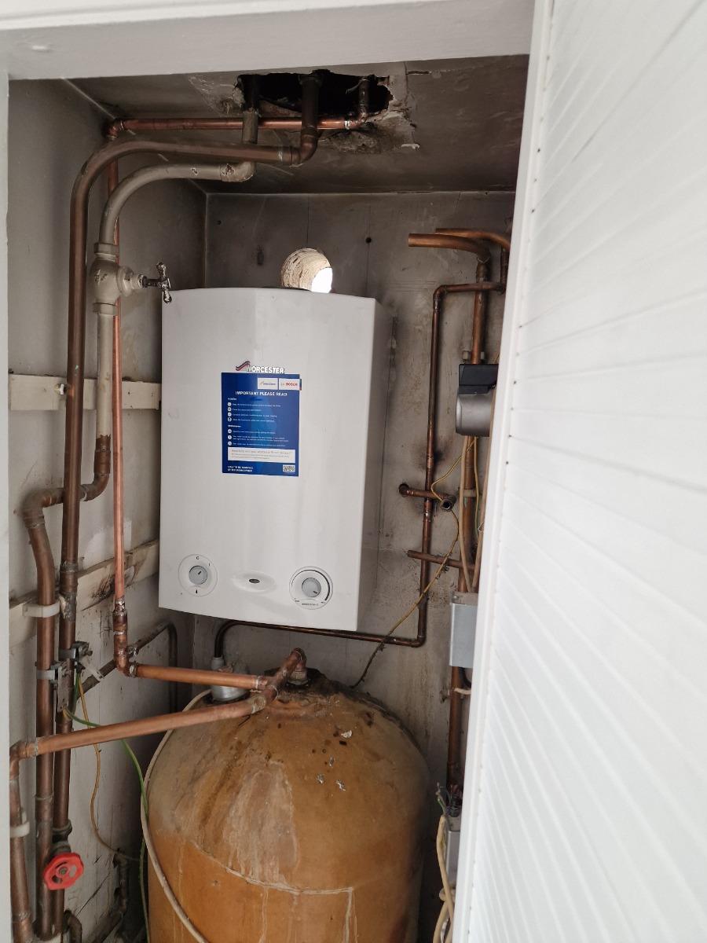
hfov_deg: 58.9
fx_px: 626
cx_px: 354
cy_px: 472
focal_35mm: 23
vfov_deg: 73.9
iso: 250
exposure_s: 1/100
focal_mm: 6.4
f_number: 1.8
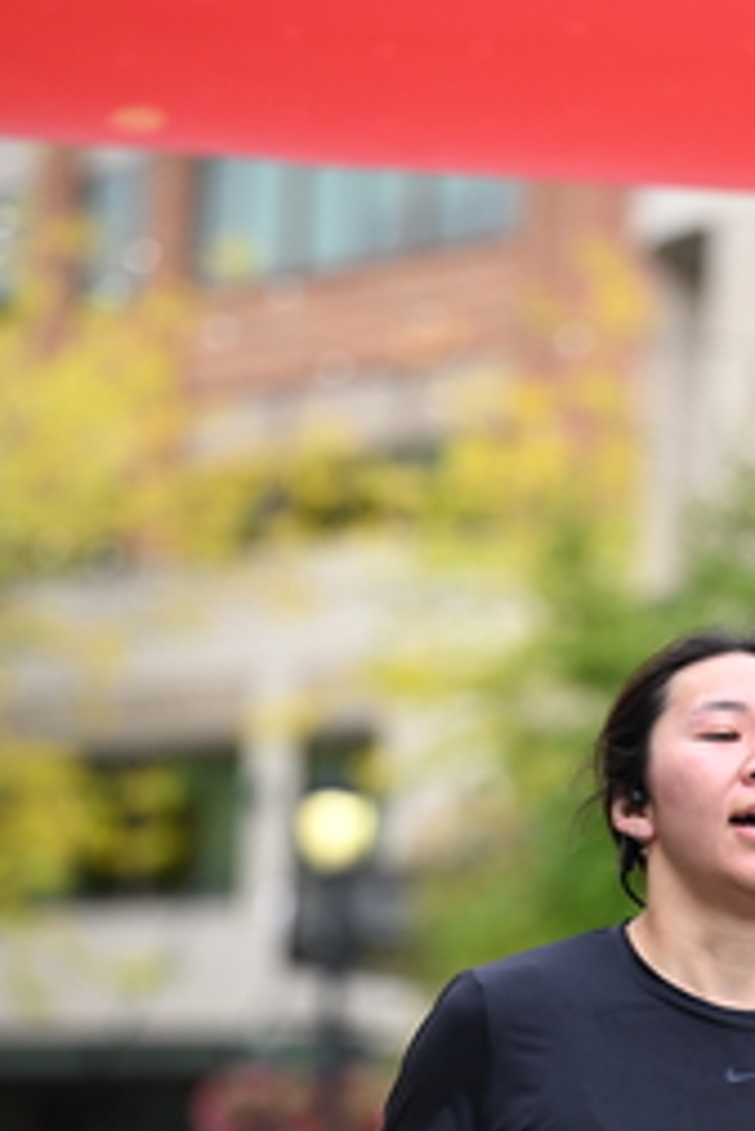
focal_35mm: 250
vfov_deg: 8.2
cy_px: 1068
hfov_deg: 5.5
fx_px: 7853
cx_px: 668
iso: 640
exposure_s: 1/2000
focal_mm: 115
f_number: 2.8
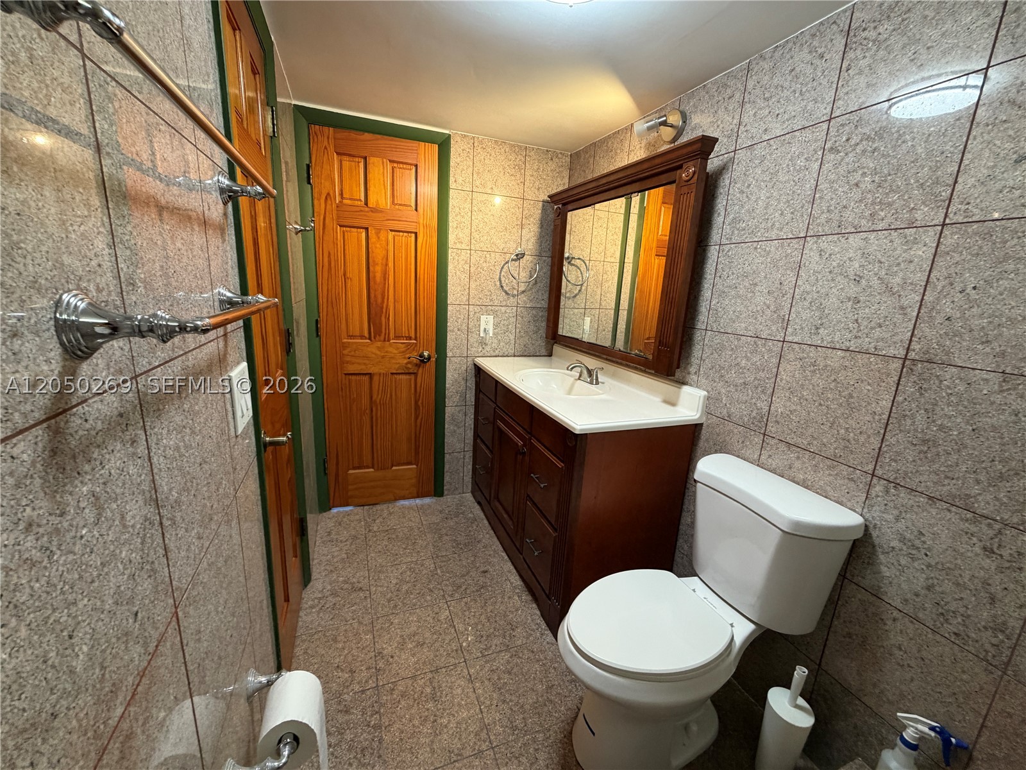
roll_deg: -2.9
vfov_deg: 85.7
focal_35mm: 14
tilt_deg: -11.5
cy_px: 385
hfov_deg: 102.1
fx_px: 415
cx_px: 513
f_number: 2.2
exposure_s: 1/60
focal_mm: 2.22
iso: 320
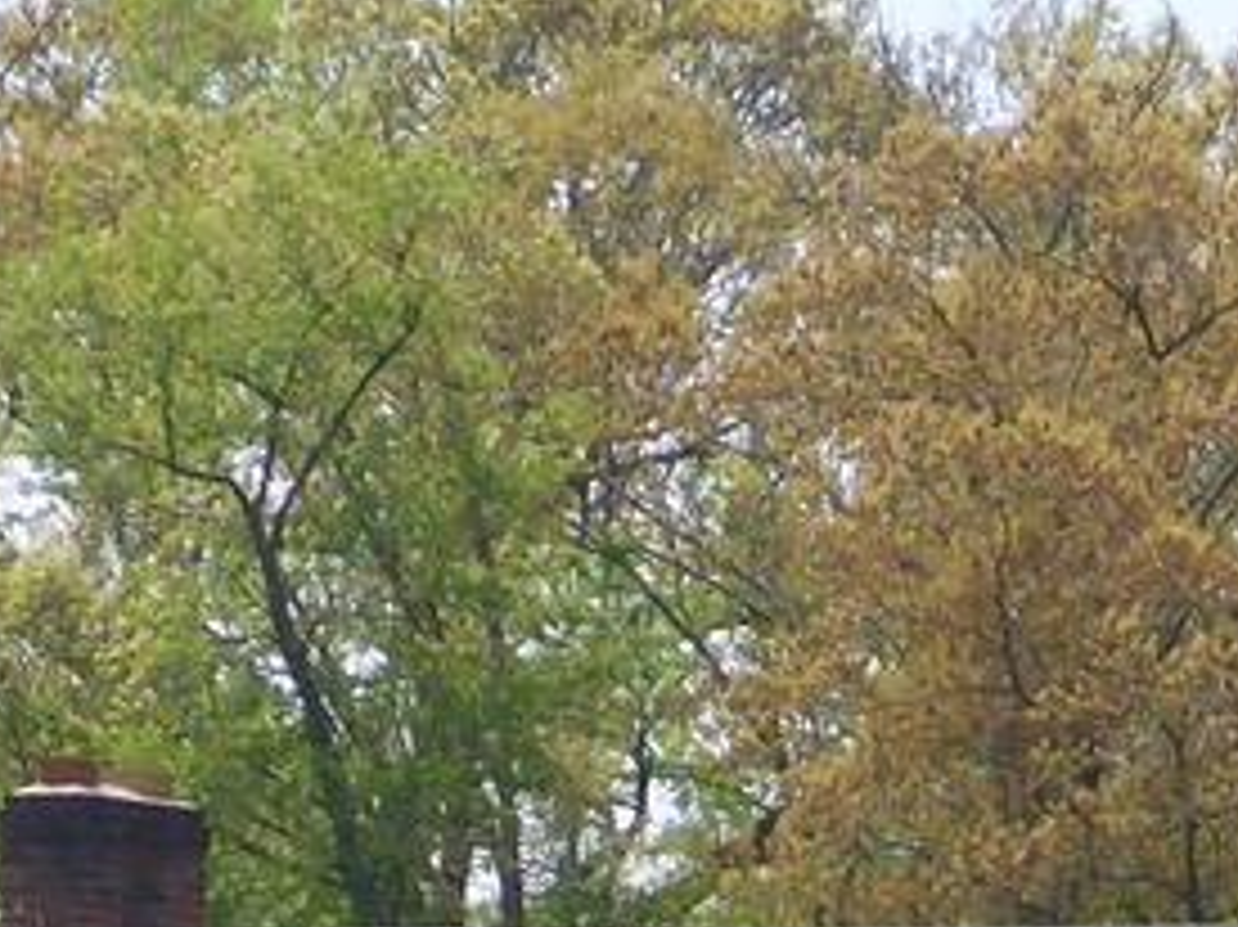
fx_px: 8043
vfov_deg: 6.4
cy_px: 1845
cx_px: 1382
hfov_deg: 8.7
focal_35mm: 225
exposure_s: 1/500
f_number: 4.2
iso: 100
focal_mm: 7.4
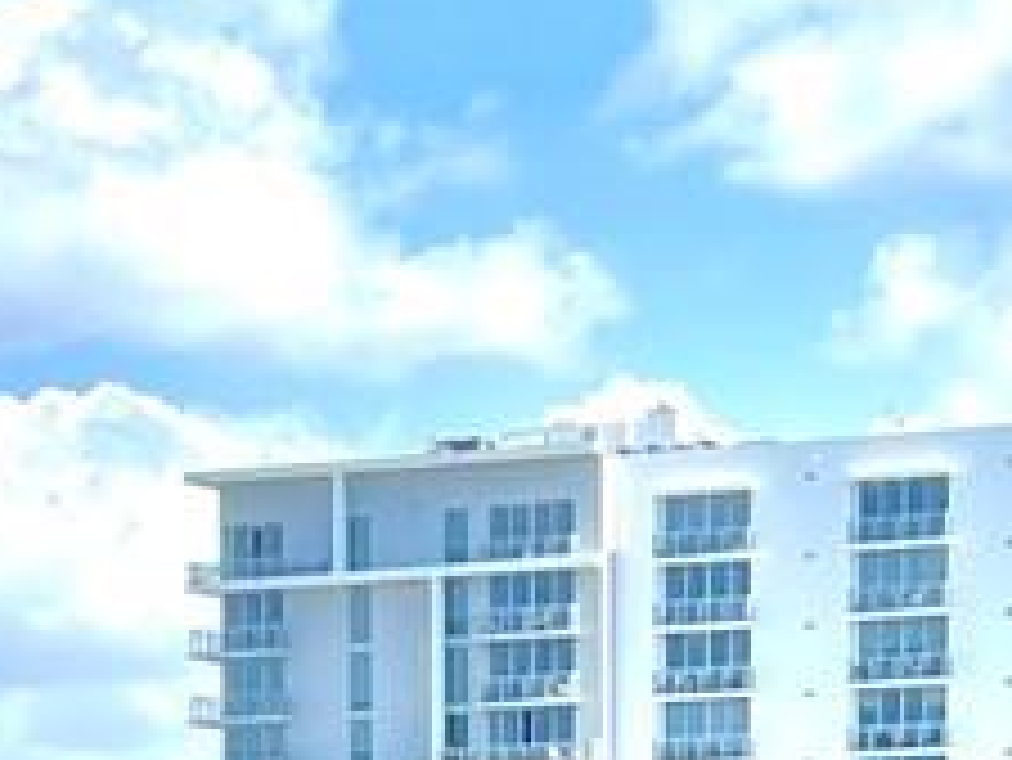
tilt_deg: -7.6
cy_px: 1889
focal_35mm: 185
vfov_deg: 7.5
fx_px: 5411
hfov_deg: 10.6
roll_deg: +1.3
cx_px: -103
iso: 50
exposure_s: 1/3257
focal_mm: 5.7
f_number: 1.5
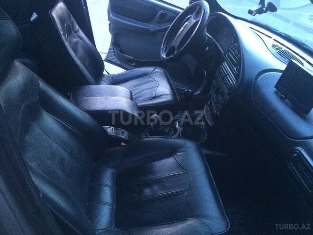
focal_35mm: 29
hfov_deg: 61.7
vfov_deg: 48.2
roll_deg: -6.7
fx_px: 262
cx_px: 156
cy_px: 118
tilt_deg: -32.3
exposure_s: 1/25
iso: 320
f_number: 2.2
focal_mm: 4.15
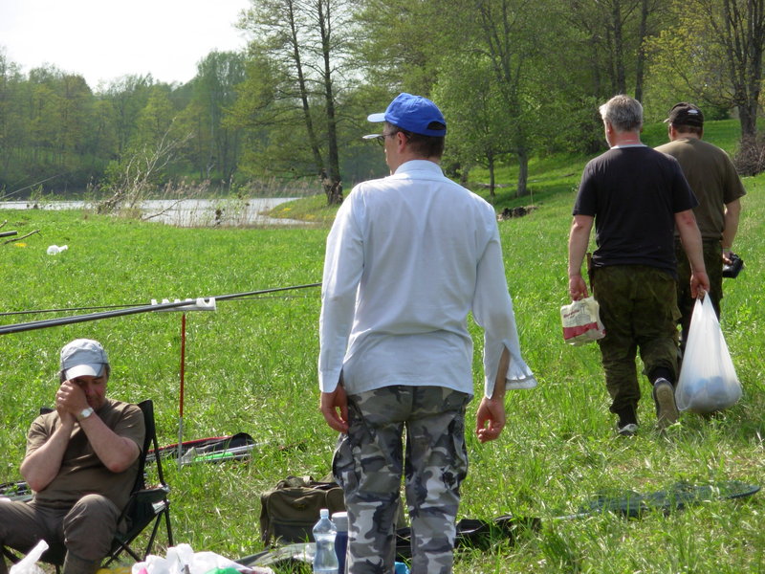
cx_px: 382
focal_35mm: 132
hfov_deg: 14.9
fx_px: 2917
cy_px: 287
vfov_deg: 11.2
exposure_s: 1/313
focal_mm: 21.8
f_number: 4.4
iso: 50
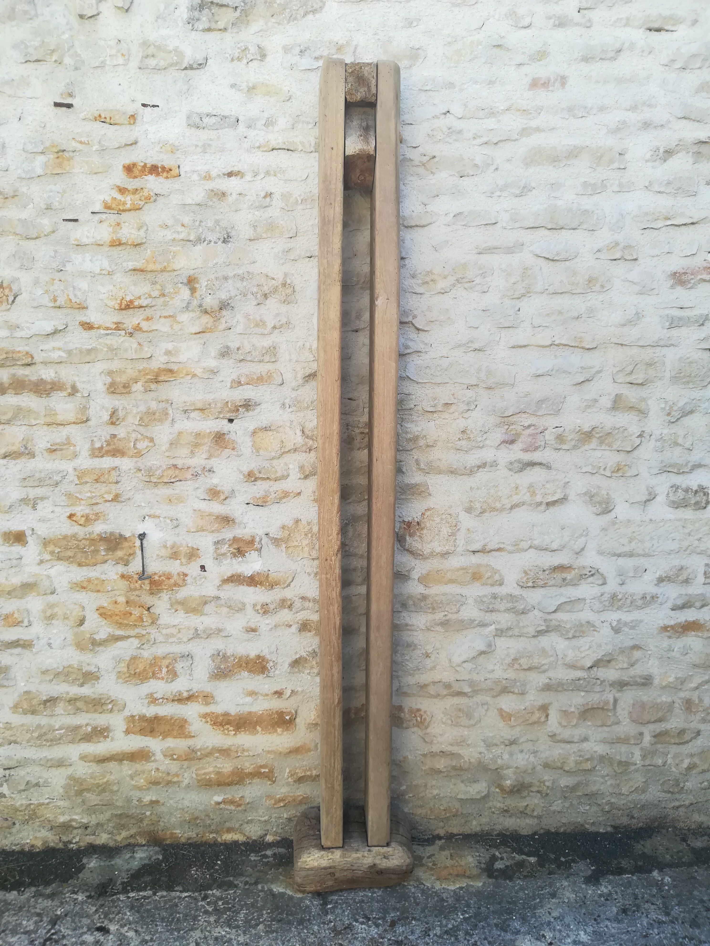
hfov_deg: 53.1
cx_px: 355
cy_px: 473
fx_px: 711
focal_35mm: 26
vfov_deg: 67.3
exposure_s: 1/116
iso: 50
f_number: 2.2
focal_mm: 3.83
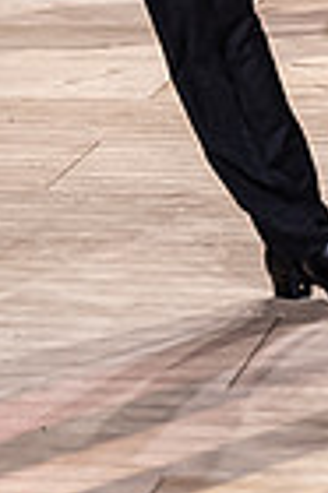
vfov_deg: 5.8
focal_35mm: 354
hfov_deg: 3.9
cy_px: -213
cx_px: 340
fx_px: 4850
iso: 3200
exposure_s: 1/500
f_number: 4
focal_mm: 72
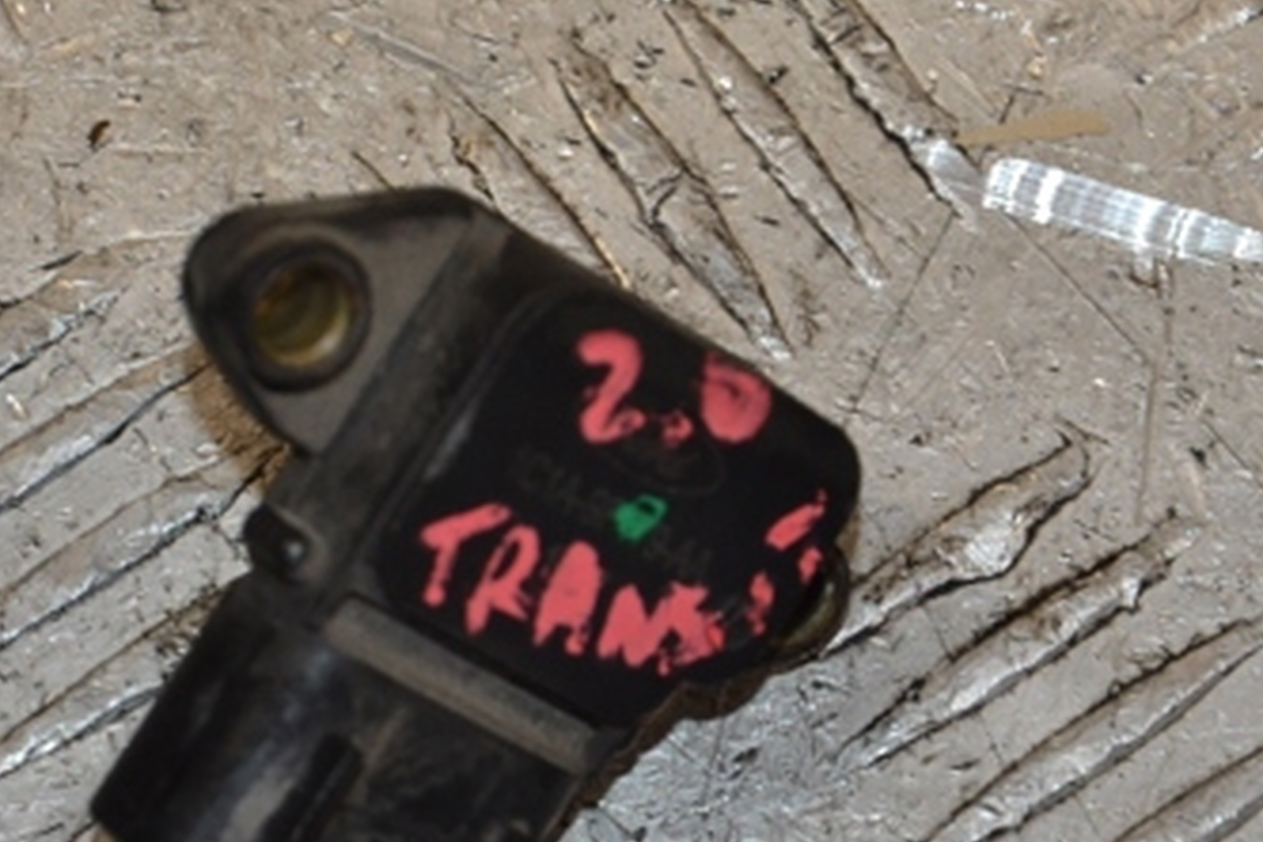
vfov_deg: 5.2
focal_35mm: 265
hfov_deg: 7.8
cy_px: 630
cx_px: 497
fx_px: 9296
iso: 800
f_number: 9
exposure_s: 1/200
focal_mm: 92
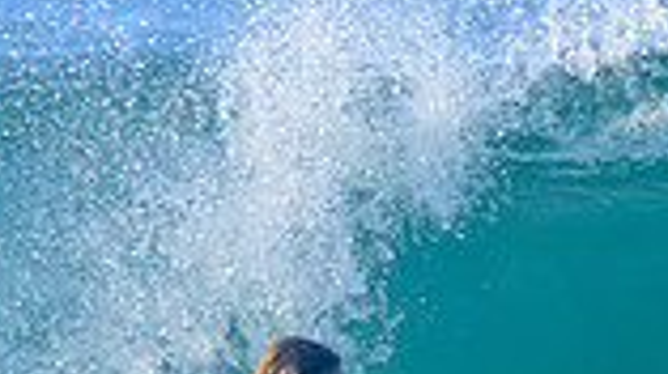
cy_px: 305
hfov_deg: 0.5
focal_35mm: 4205
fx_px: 74419
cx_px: 410
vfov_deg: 0.3
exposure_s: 1/2000
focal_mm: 800
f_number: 11
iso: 2800
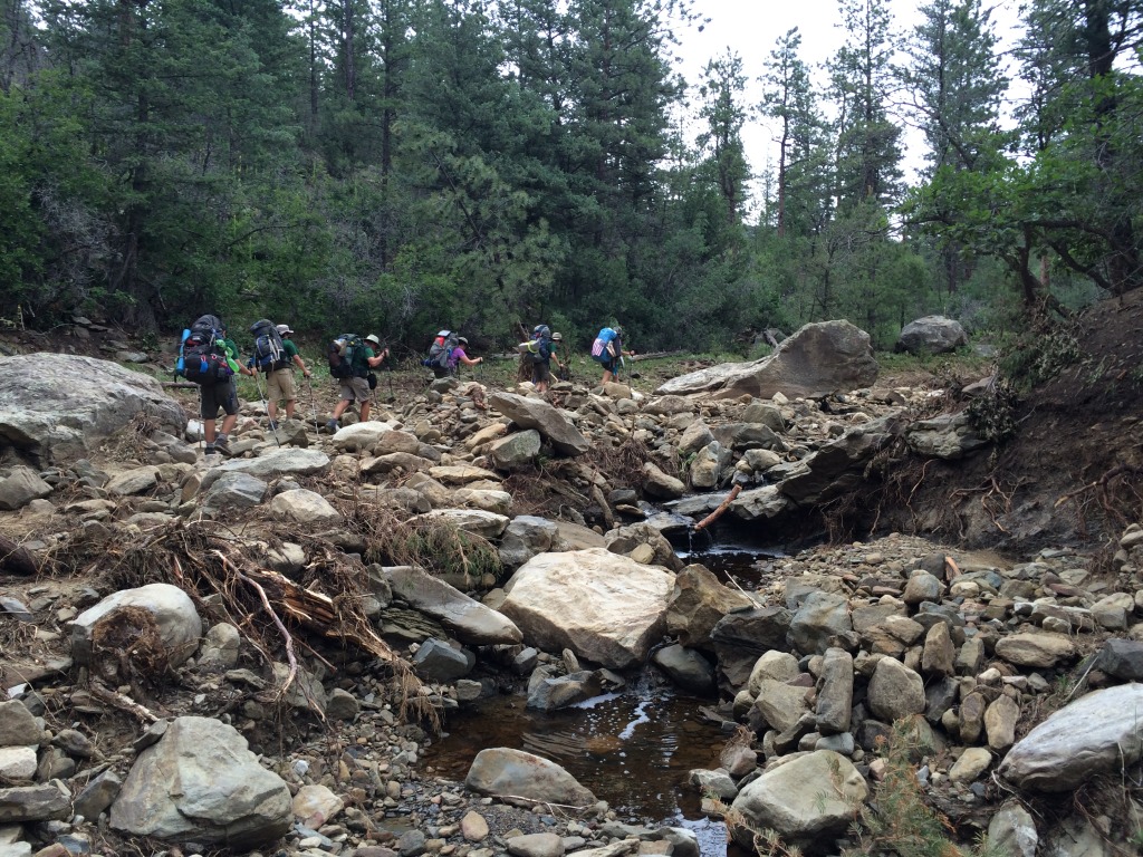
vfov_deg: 48.2
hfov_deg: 61.7
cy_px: 428
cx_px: 572
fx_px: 958
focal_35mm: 29
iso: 50
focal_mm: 4.15
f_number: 2.2
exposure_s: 1/120
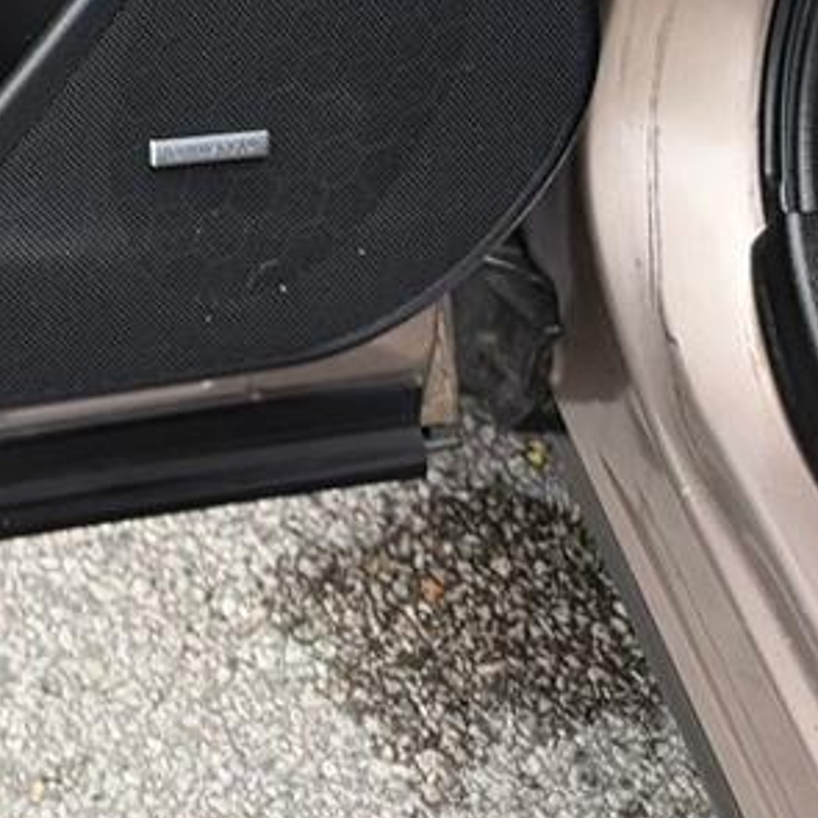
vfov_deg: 17.0
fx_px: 2460
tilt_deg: -26.4
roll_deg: +5.0
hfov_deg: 15.1
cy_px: -430
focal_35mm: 92
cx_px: -843
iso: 64
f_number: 1.78
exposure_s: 1/173
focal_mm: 6.76
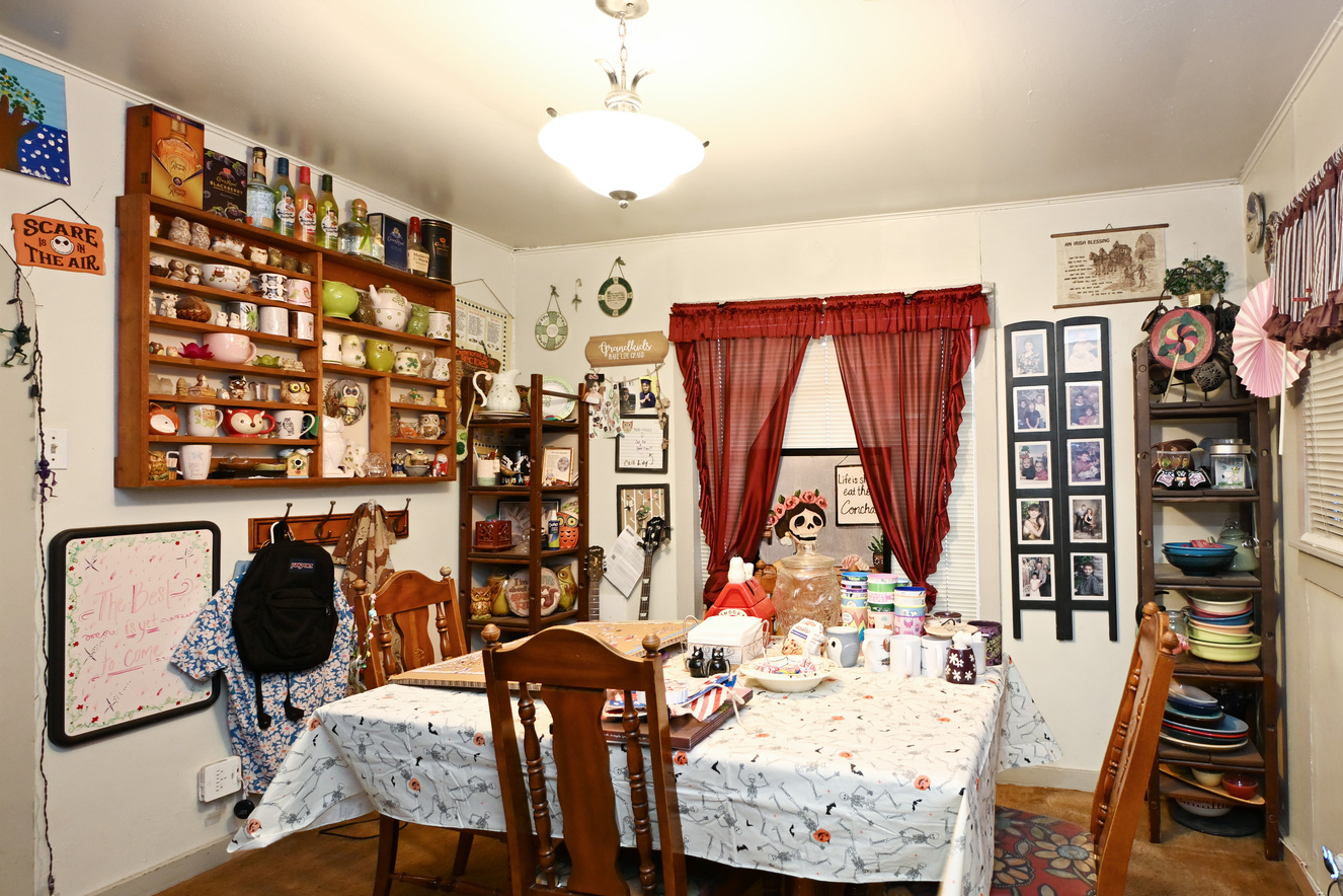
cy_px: 460
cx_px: 818
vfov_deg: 57.2
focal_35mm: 22
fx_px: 821
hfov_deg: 77.5
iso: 360
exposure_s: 1/20
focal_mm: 12
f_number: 3.5
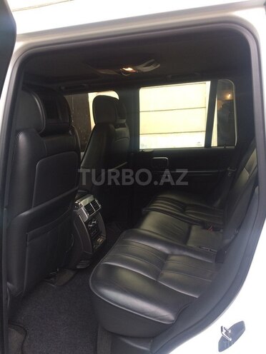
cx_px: 133
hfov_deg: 48.2
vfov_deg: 61.7
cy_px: 177
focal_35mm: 29
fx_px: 297
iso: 40
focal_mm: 4.15
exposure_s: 1/100
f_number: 2.2
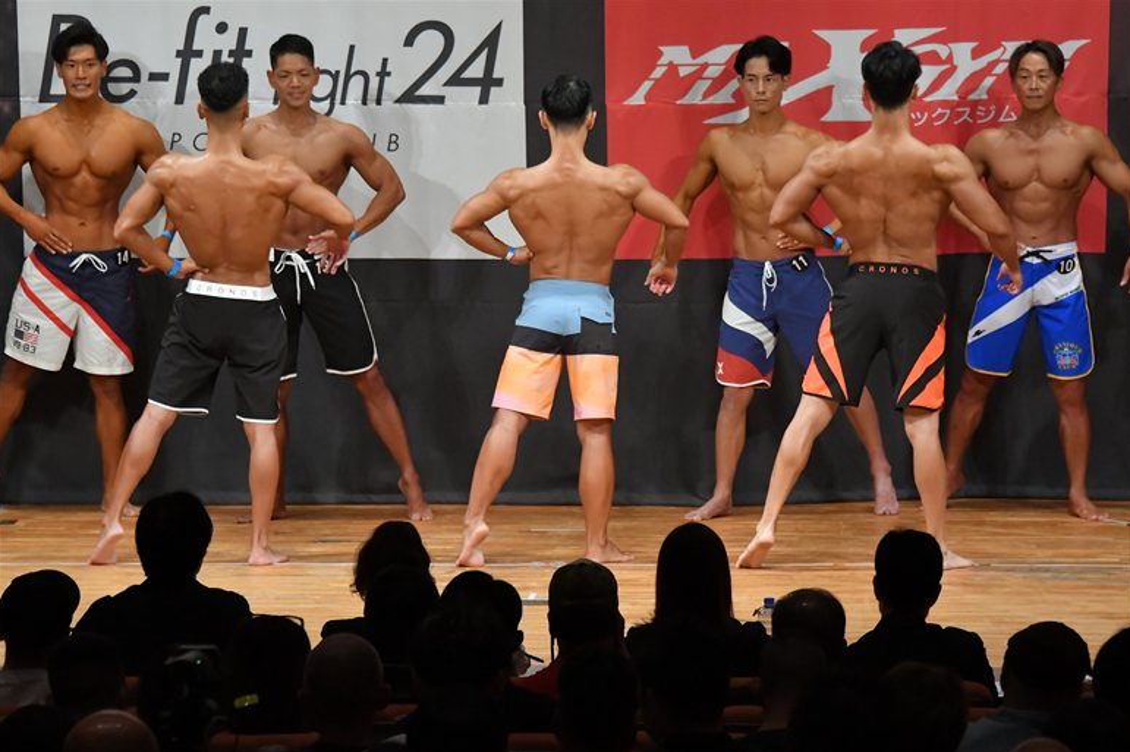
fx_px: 6368
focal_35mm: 203
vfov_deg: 6.8
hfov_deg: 10.1
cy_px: 377
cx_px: 566
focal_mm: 135
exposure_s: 1/400
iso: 7200
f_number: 5.6
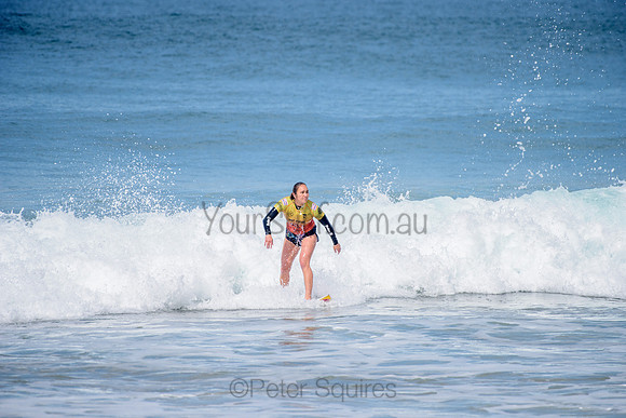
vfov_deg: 2.8
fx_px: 8696
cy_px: 209
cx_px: 313
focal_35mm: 500
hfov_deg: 4.1
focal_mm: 500
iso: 250
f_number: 6.3
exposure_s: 1/2500
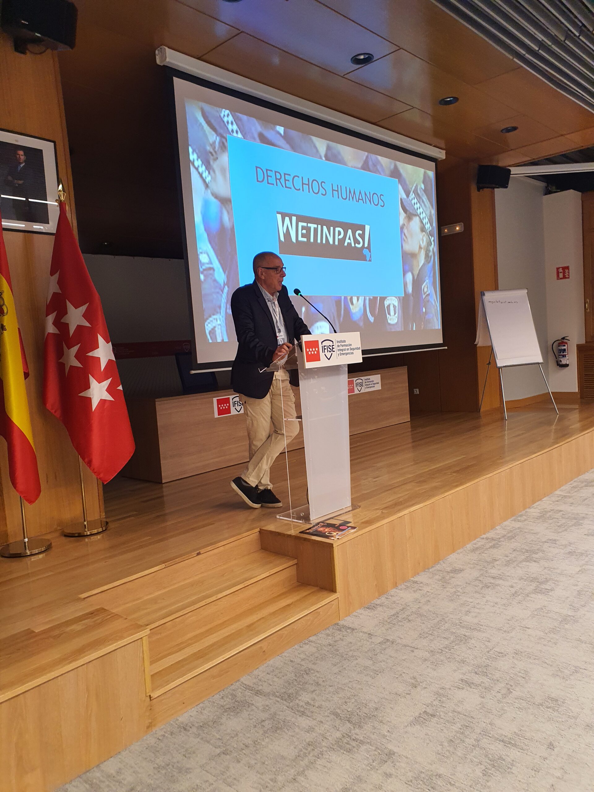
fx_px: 595
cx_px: 297
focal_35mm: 26
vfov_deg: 67.3
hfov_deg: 53.1
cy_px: 396
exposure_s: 1/50
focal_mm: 4.3
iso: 200
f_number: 2.4
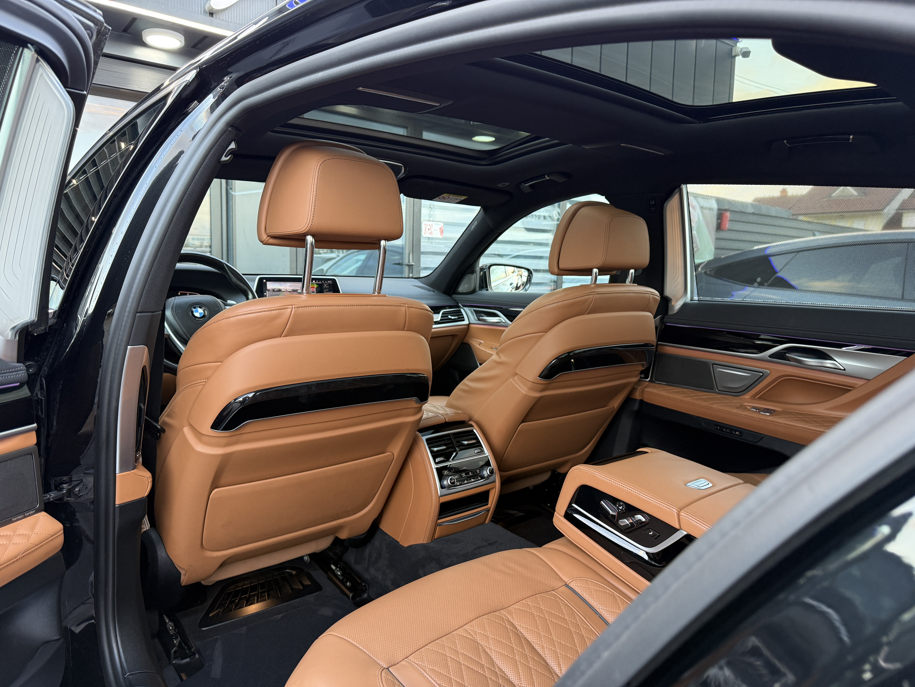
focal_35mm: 24
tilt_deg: -5.1
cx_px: 458
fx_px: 634
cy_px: 344
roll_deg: -1.6
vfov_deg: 56.8
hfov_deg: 71.6
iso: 200
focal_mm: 6.76
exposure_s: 1/73
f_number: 1.78
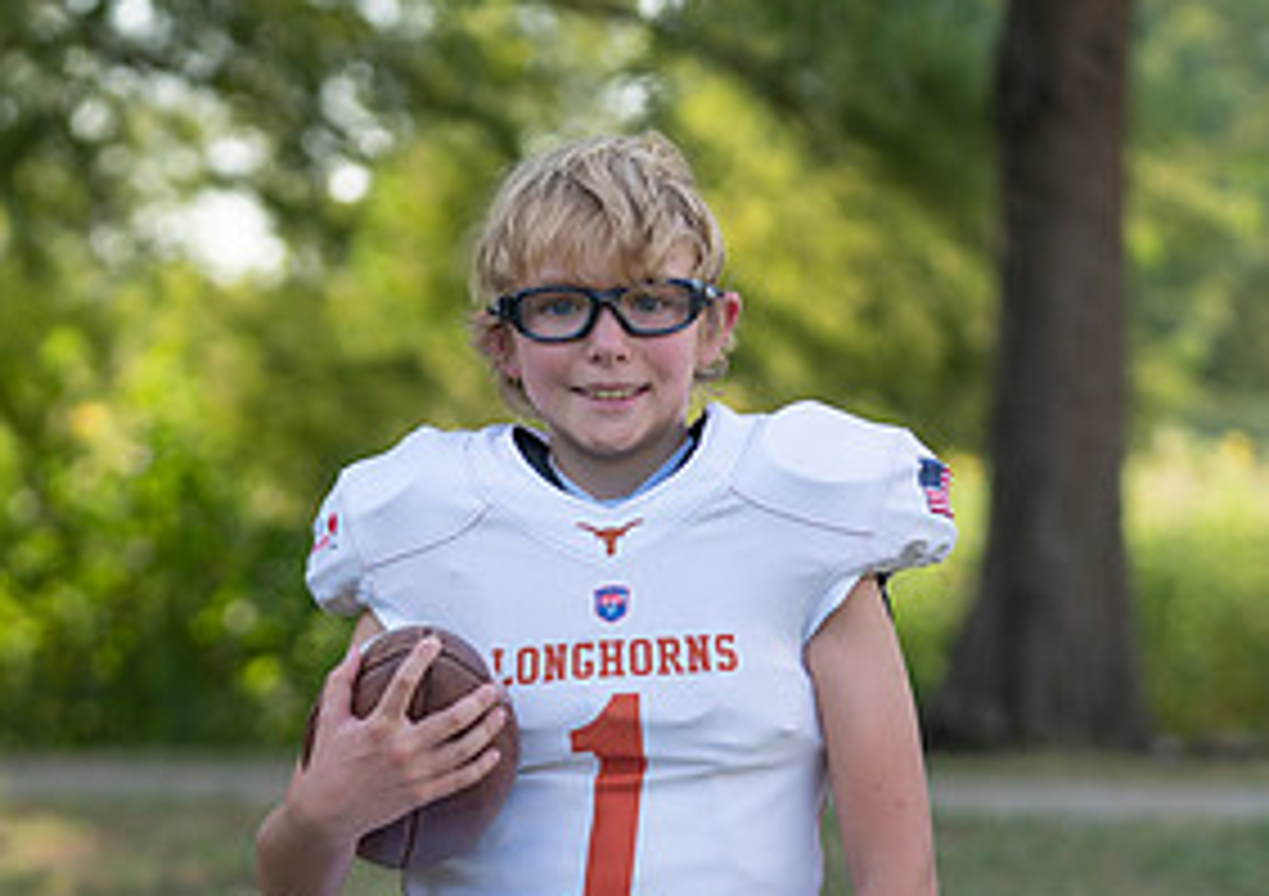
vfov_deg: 7.7
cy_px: 913
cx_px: 594
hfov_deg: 11.0
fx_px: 6605
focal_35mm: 184
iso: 100
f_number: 2.8
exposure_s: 1/400
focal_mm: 82
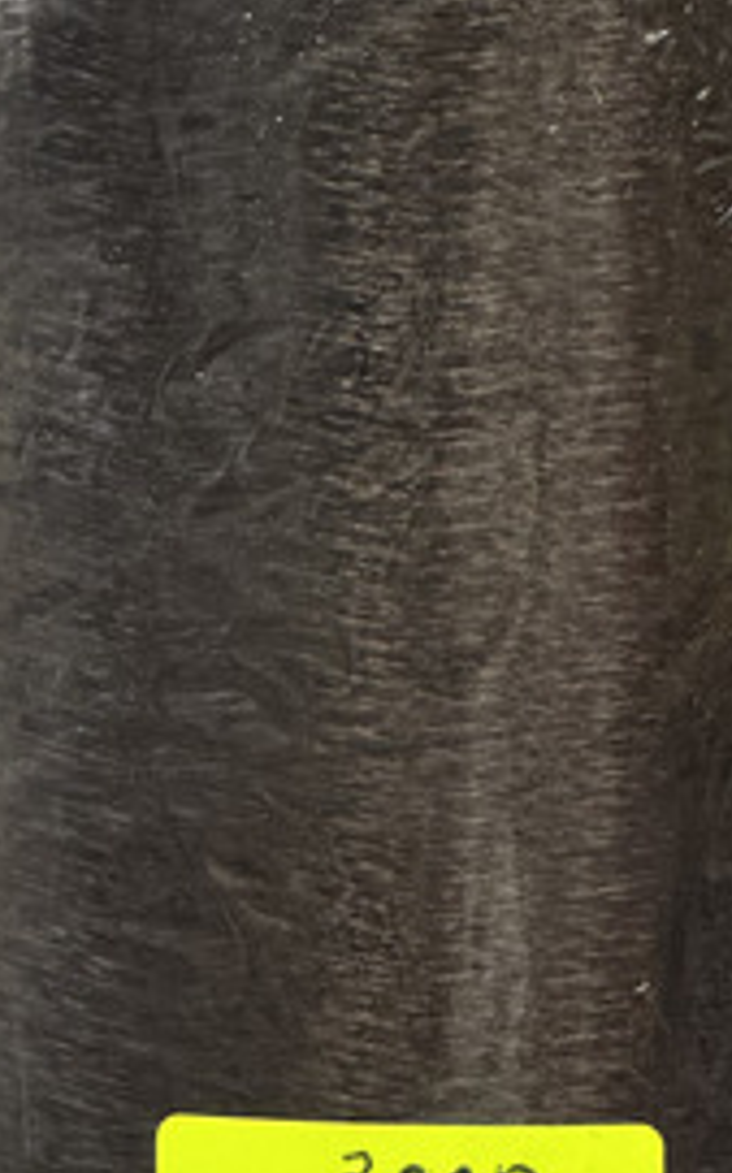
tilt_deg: -1.6
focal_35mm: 241
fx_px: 7705
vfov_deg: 8.7
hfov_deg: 5.4
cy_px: 273
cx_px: 407
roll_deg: -0.9
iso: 250
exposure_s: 1/33
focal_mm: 9
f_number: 2.8
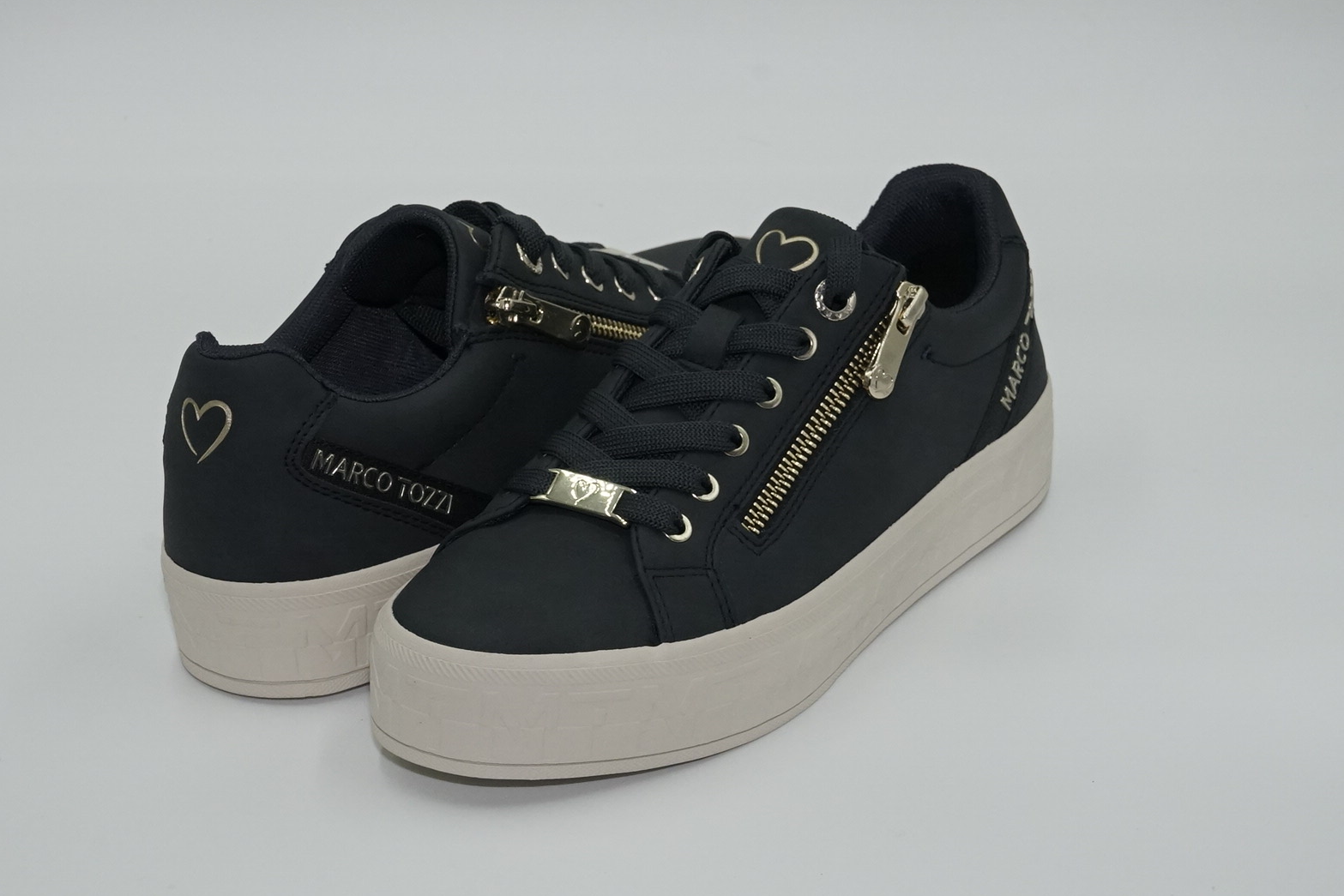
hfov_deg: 18.1
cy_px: 467
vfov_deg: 12.1
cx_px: 658
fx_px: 4219
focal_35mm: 113
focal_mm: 60
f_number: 13
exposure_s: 1/1250
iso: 2000
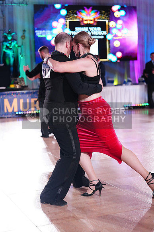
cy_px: 116
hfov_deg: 19.5
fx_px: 449
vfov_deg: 28.8
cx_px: 77
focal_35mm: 70
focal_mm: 70
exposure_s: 1/500
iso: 2000
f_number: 2.8
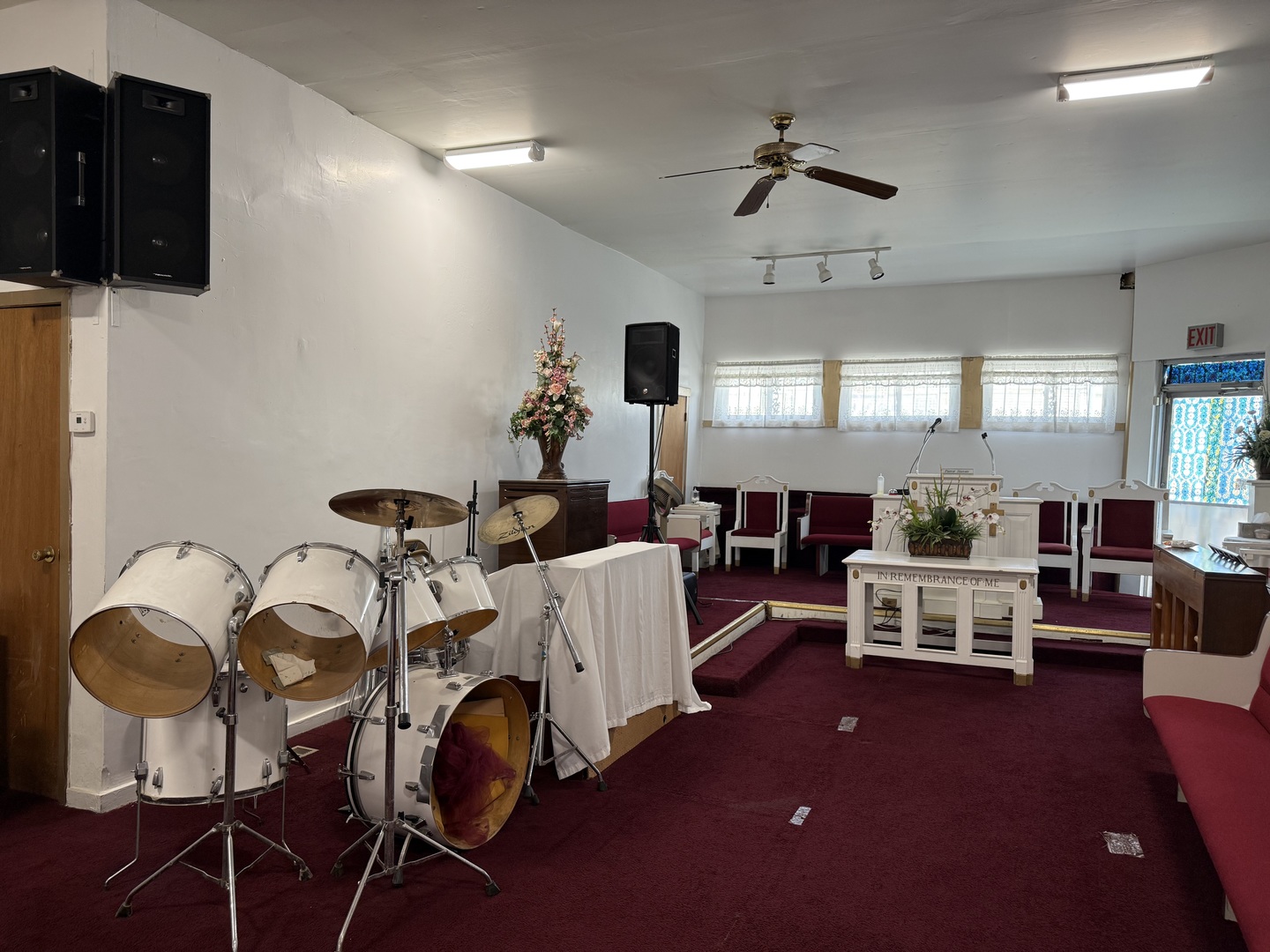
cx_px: 635
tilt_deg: -1.9
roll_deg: -1.3
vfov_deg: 56.8
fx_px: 881
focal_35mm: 24
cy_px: 476
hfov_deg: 71.6
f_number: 1.78
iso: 125
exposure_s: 1/75
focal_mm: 6.76
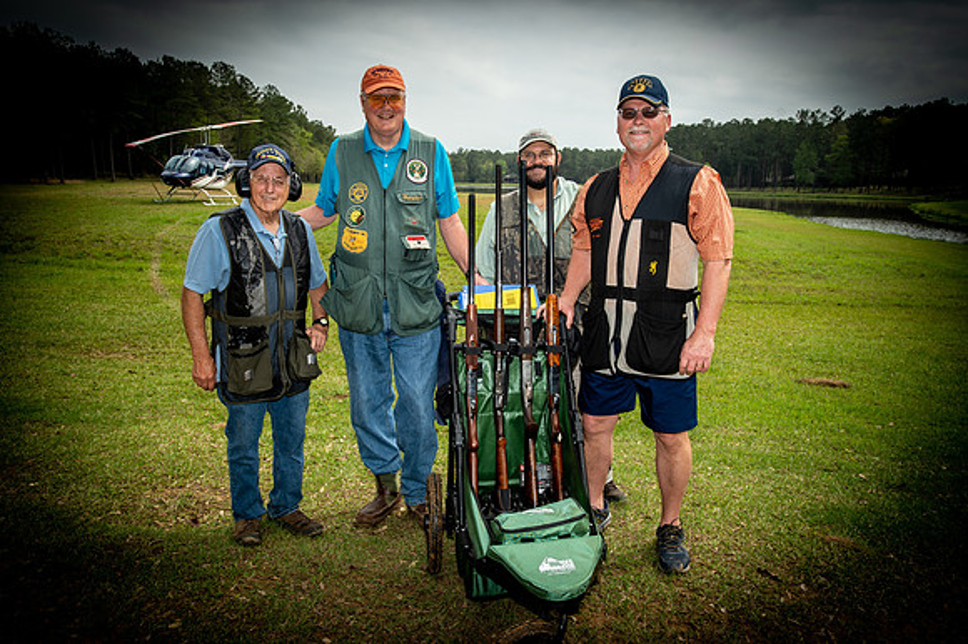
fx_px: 699
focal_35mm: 26
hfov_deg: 69.4
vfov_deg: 49.5
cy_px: 322
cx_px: 484
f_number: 6.3
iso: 125
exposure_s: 1/250
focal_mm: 26
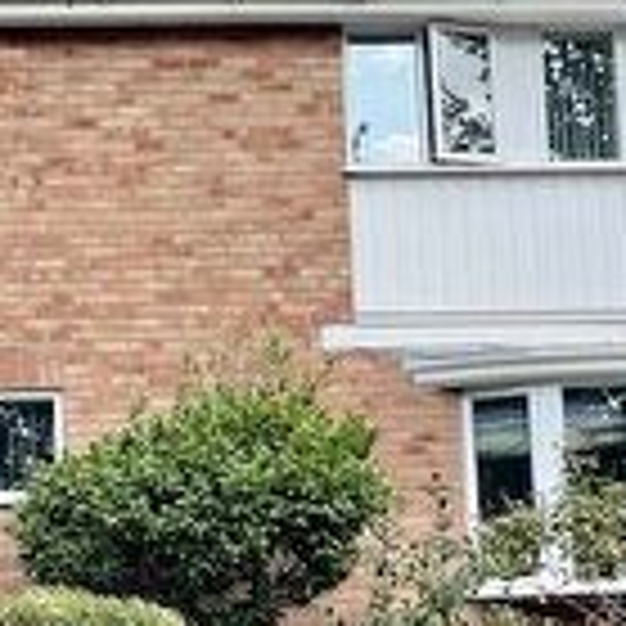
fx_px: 2271
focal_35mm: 111
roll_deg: +1.3
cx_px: -45
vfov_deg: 15.6
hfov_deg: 15.3
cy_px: 444
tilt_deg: +8.9
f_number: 1.6
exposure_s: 1/1238
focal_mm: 5.1
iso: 32
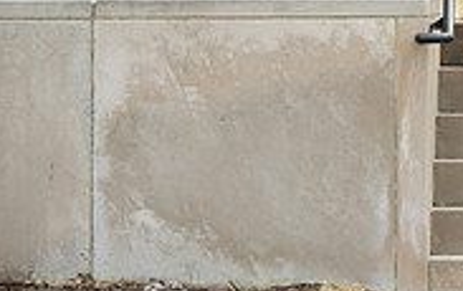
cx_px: 686
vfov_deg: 2.6
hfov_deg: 4.2
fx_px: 6319
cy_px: -82
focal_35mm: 500
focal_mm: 155
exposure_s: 1/320
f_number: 8
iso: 400
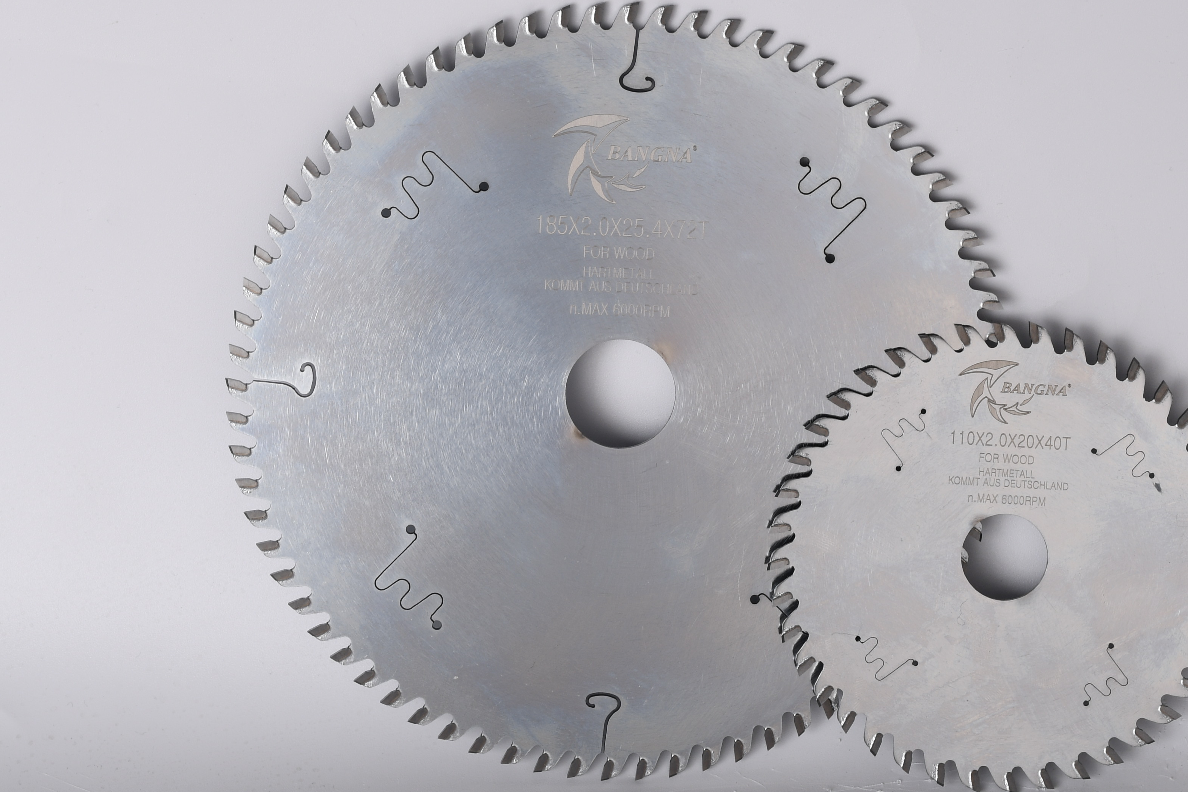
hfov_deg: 12.8
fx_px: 5280
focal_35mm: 160
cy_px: 236
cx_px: 655
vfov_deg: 8.6
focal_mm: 60
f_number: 10
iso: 100
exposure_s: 1/160
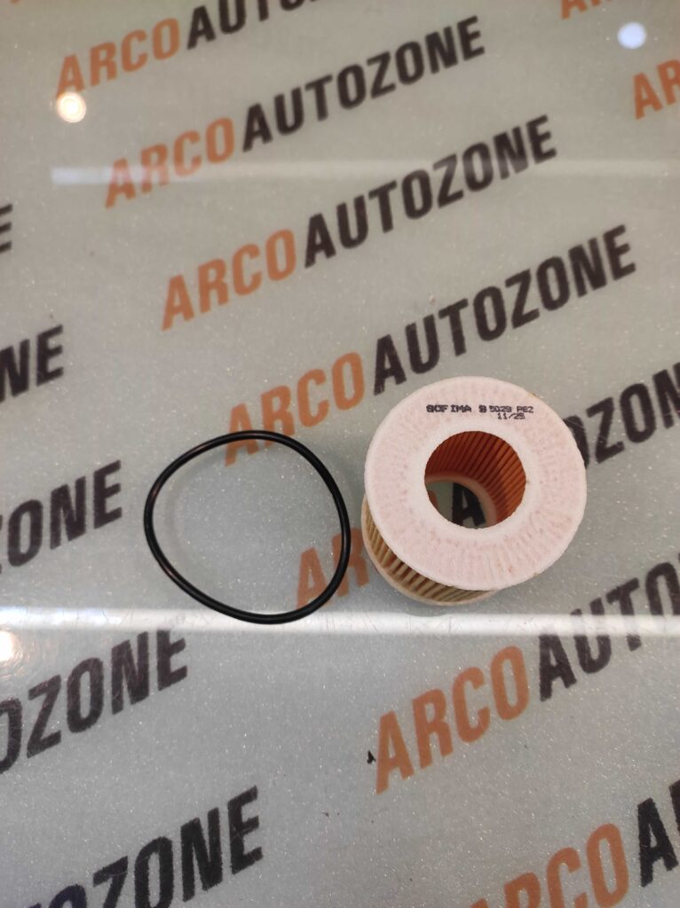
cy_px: 454
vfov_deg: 91.1
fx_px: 446
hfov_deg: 74.6
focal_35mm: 17
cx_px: 340
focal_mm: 4.74
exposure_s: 1/50
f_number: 1.79
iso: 125
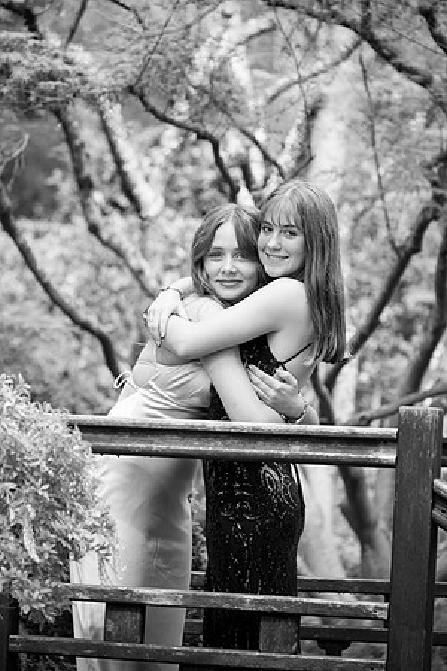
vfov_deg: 10.3
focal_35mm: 200
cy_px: 336
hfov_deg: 6.9
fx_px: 3725
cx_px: 224
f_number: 6.3
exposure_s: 1/800
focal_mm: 200
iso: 1250
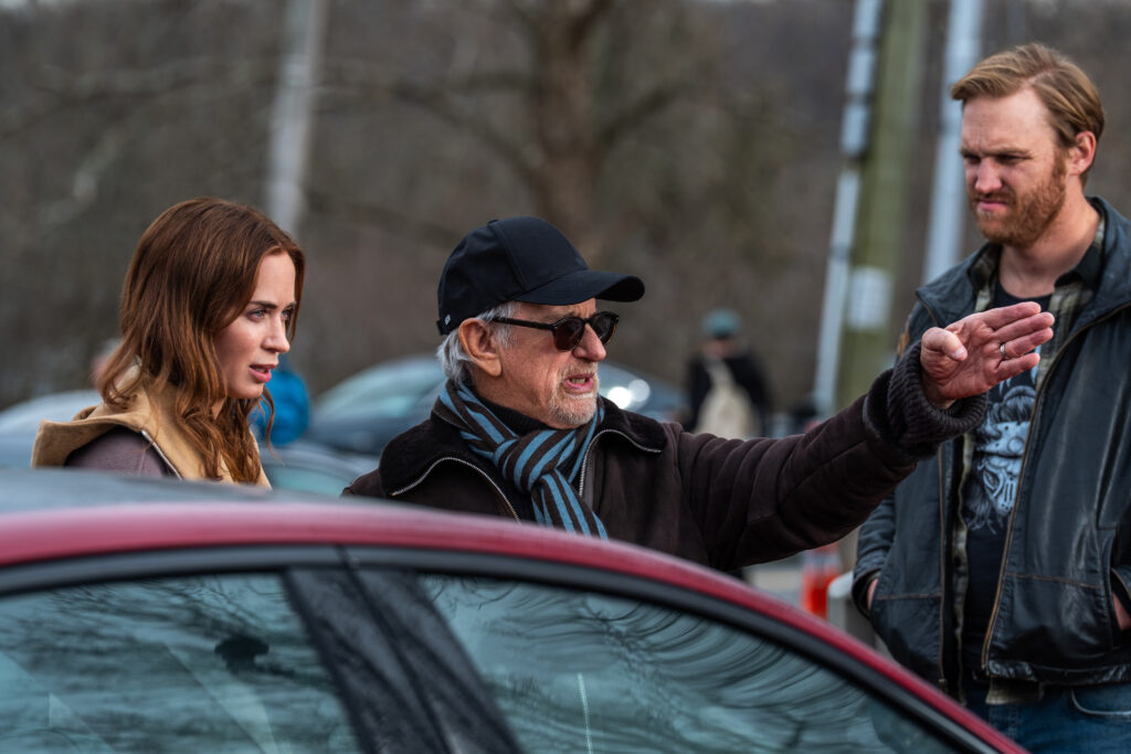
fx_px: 6284
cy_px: 377
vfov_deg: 6.9
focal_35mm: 200
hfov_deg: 10.3
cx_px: 566
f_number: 5.6
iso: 250
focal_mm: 200
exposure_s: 1/500
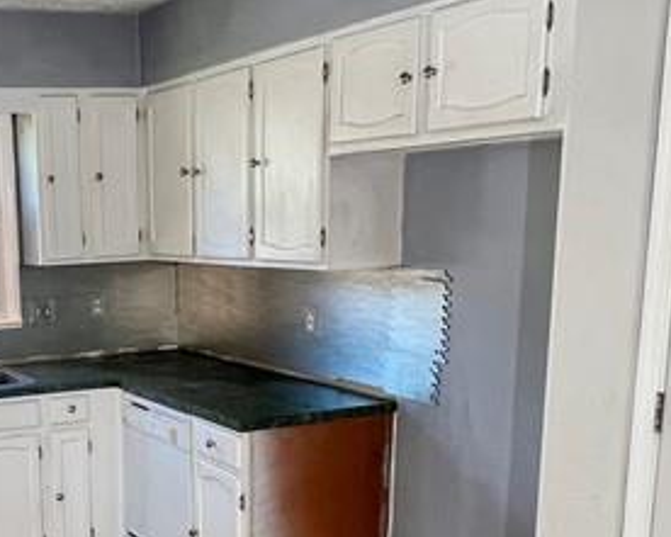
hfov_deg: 36.9
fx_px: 934
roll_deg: +2.6
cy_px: 425
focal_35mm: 47
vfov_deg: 31.3
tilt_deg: -11.6
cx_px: 61
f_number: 1.8
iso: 160
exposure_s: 1/120
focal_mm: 1.57
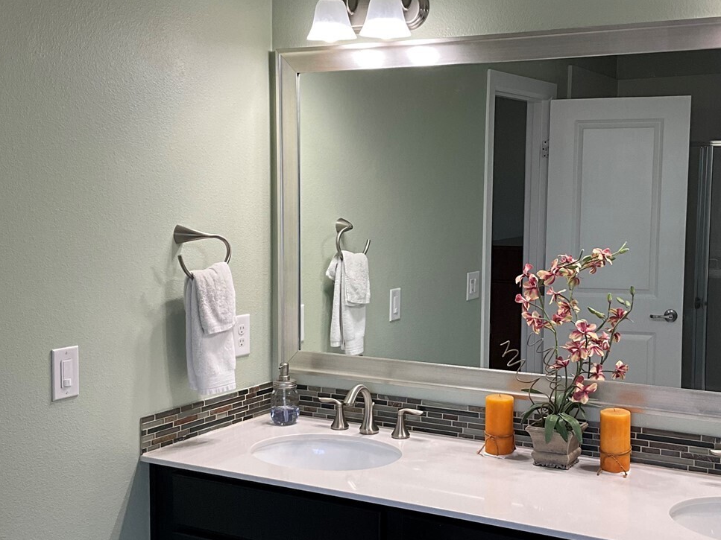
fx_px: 1000
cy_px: 285
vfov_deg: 30.3
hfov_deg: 39.5
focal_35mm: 48
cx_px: 423
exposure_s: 1/120
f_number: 1.8
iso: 50
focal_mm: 3
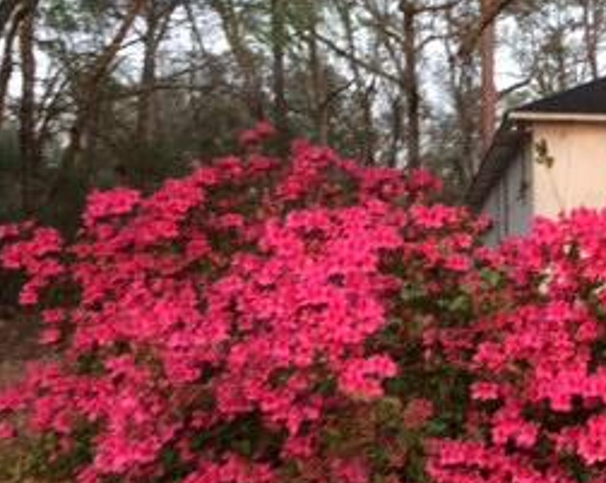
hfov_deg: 24.6
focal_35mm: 72
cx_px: 673
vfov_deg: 21.1
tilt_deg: -2.7
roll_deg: +0.5
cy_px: 322
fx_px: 1290
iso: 50
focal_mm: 4.15
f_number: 2.2
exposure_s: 1/60
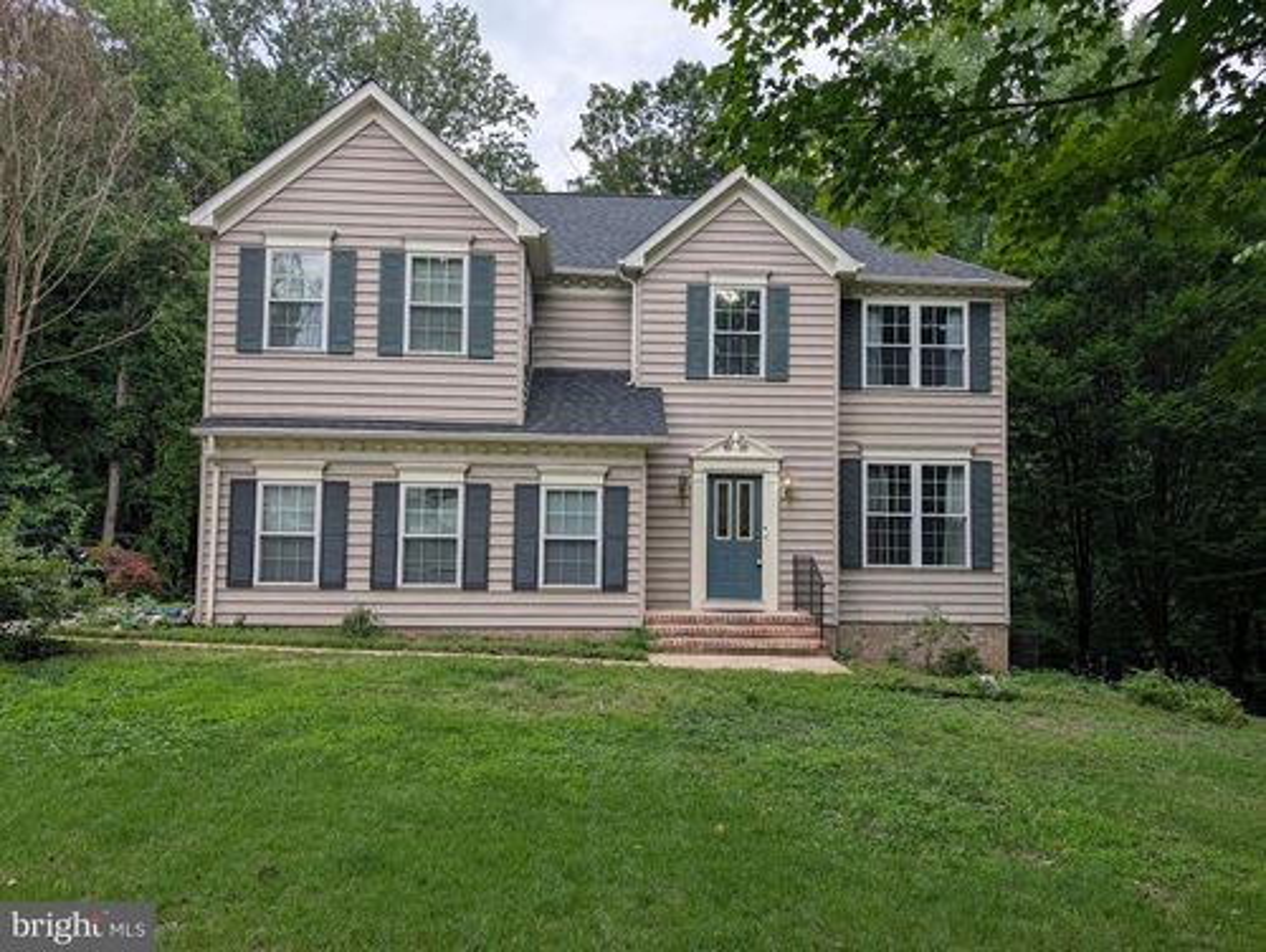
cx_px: 633
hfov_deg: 71.5
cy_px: 476
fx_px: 879
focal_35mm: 24
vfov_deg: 56.9
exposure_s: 1/302
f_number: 1.68
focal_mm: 6.9
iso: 17
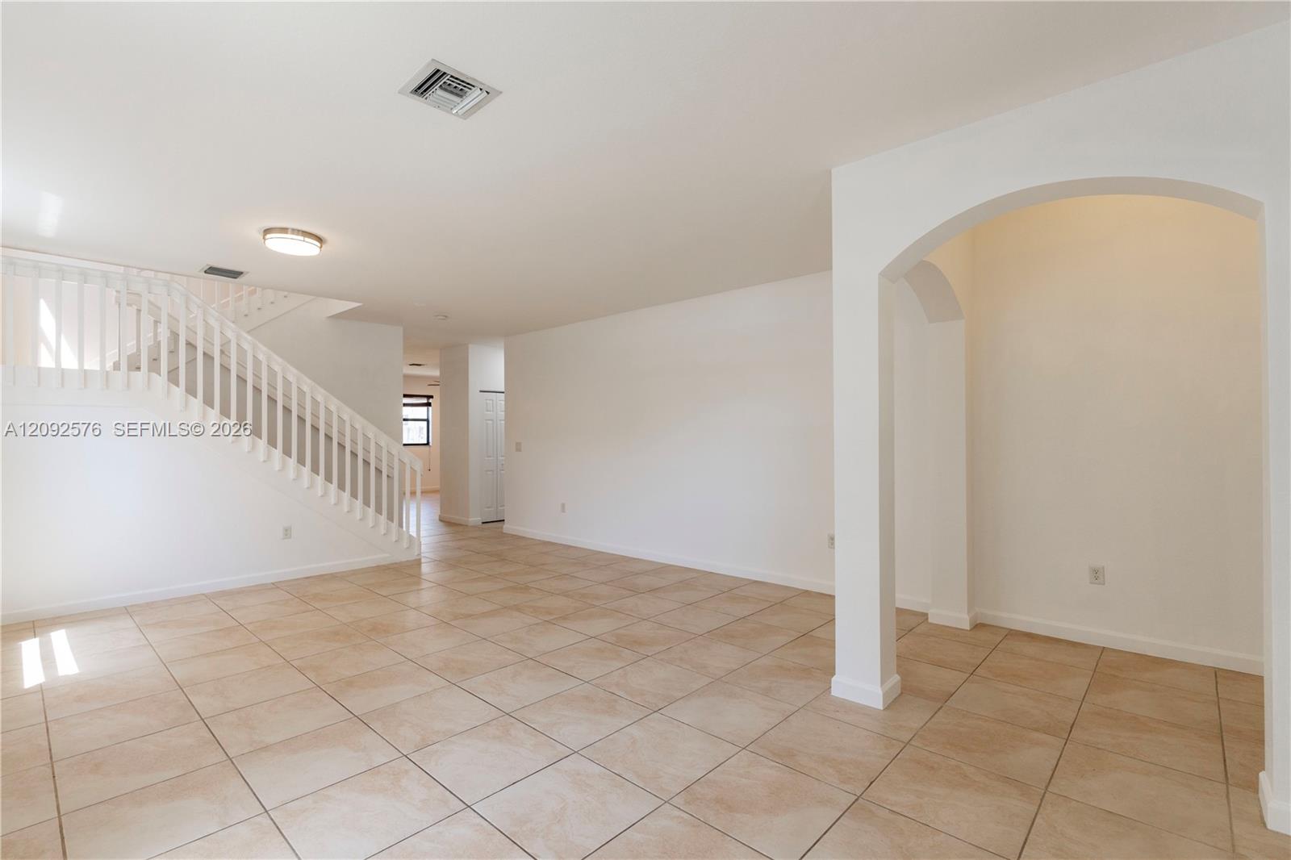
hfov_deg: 95.0
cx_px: 646
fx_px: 592
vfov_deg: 72.0
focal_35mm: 16
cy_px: 430
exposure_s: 1/25
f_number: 5.6
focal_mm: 11
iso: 320
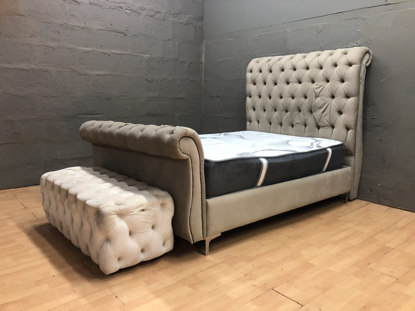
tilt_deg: -9.0
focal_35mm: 28
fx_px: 336
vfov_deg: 49.7
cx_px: 208
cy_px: 156
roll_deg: -1.5
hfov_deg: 63.4
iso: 80
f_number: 1.8
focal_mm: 3.99
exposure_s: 1/17
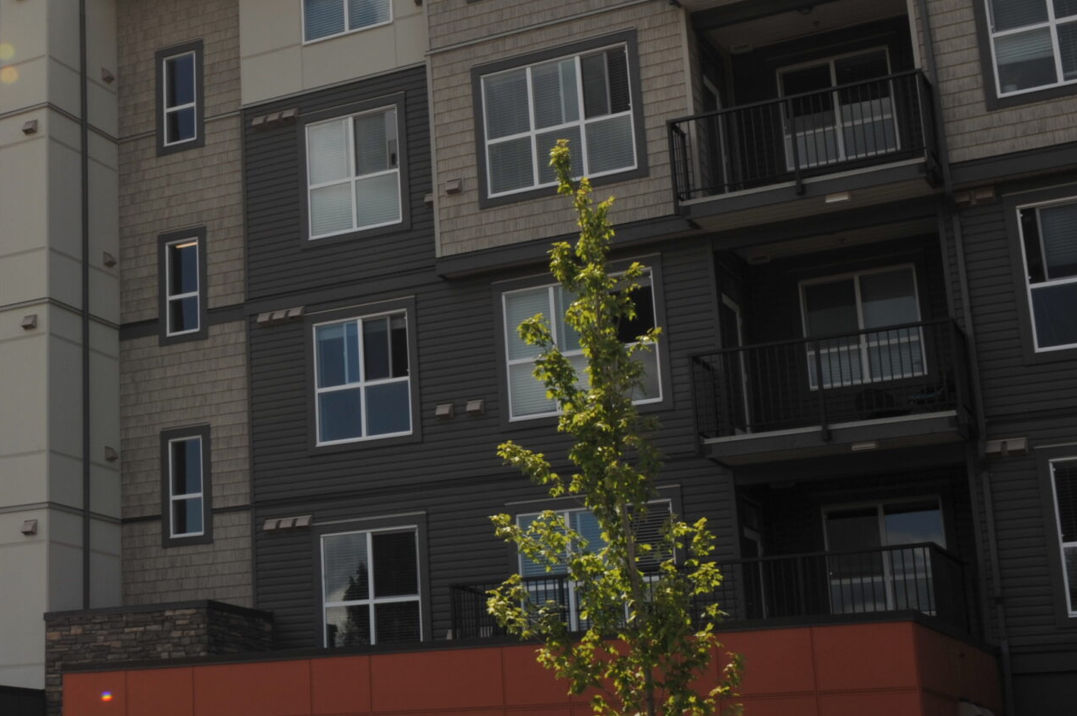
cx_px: 51
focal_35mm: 65
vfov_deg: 20.9
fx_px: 1943
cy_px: 368
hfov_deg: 29.3
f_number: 22
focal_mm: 32
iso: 200
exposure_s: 1/100
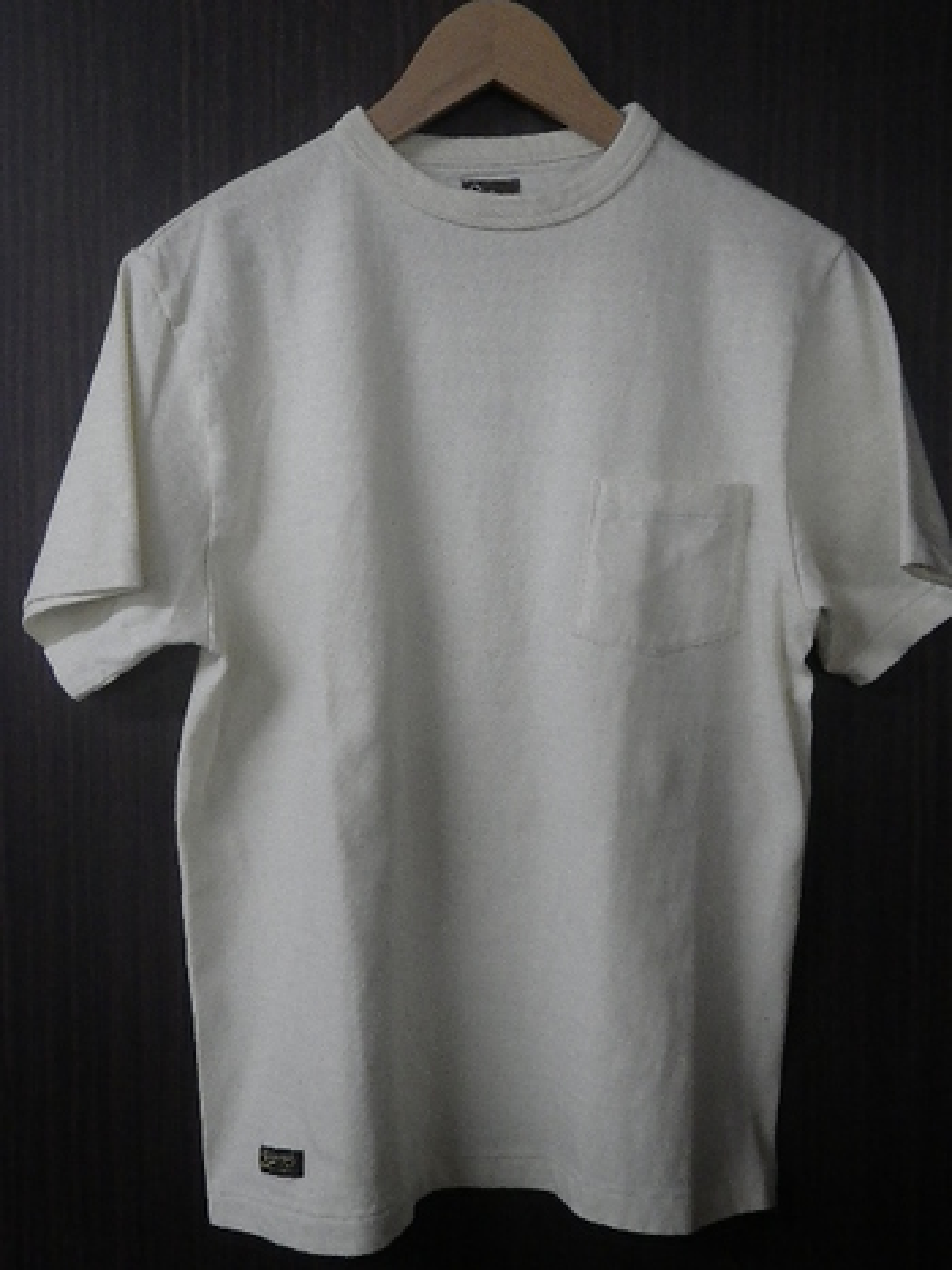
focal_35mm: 34
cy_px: 635
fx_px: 1247
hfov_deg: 41.8
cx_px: 476
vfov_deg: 54.0
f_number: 3.8
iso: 500
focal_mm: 6.1
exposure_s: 1/50
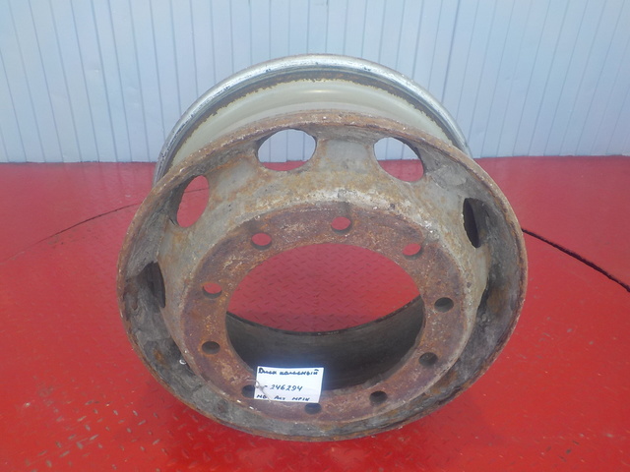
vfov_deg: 46.8
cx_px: 315
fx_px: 546
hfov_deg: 60.0
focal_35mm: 30
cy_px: 236
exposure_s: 1/40
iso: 125
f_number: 3.3
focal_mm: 4.1
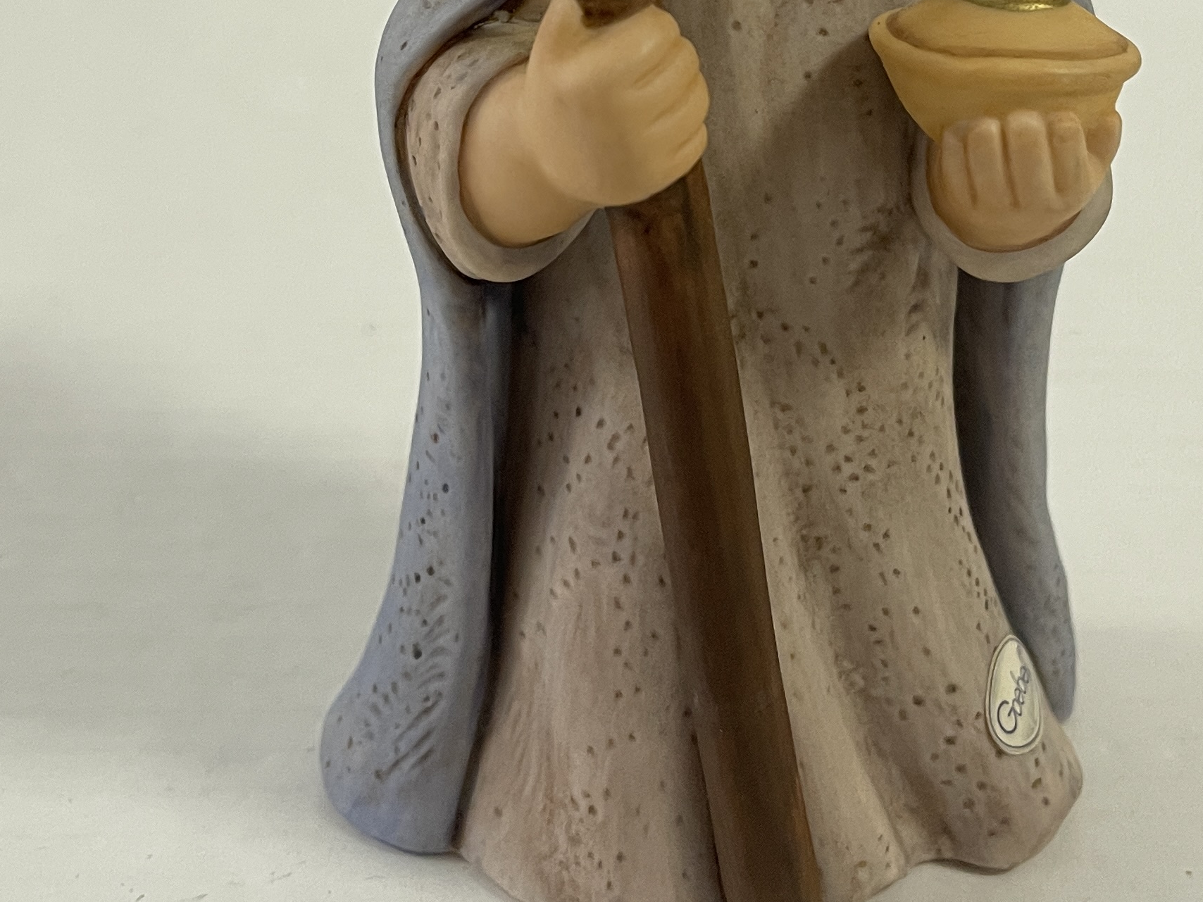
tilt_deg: -15.8
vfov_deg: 23.6
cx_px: 670
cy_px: -32
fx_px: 2050
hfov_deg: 32.7
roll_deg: -3.5
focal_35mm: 59
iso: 125
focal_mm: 5.1
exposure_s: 1/100
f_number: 1.6
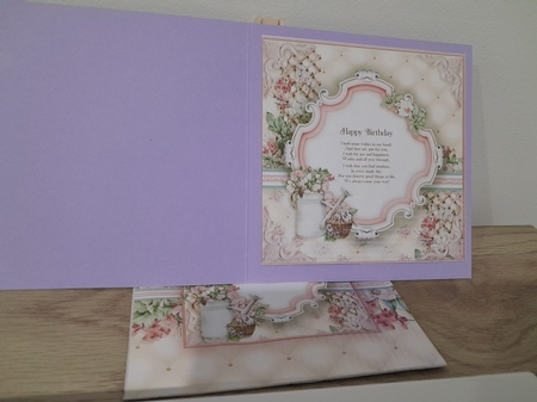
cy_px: 201
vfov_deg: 51.3
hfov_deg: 65.4
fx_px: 419
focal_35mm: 27
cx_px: 268
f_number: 1.8
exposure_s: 1/50
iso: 400
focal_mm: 4
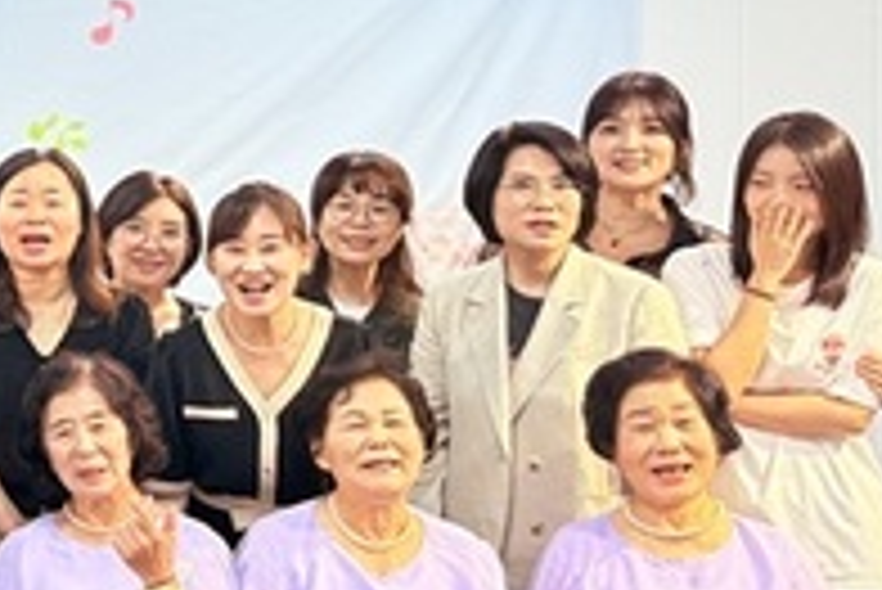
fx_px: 2182
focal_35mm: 89
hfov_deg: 18.8
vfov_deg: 15.4
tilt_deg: -1.6
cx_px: -594
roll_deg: +0.5
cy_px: 227
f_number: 1.78
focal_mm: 6.76
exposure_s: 1/176
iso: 200
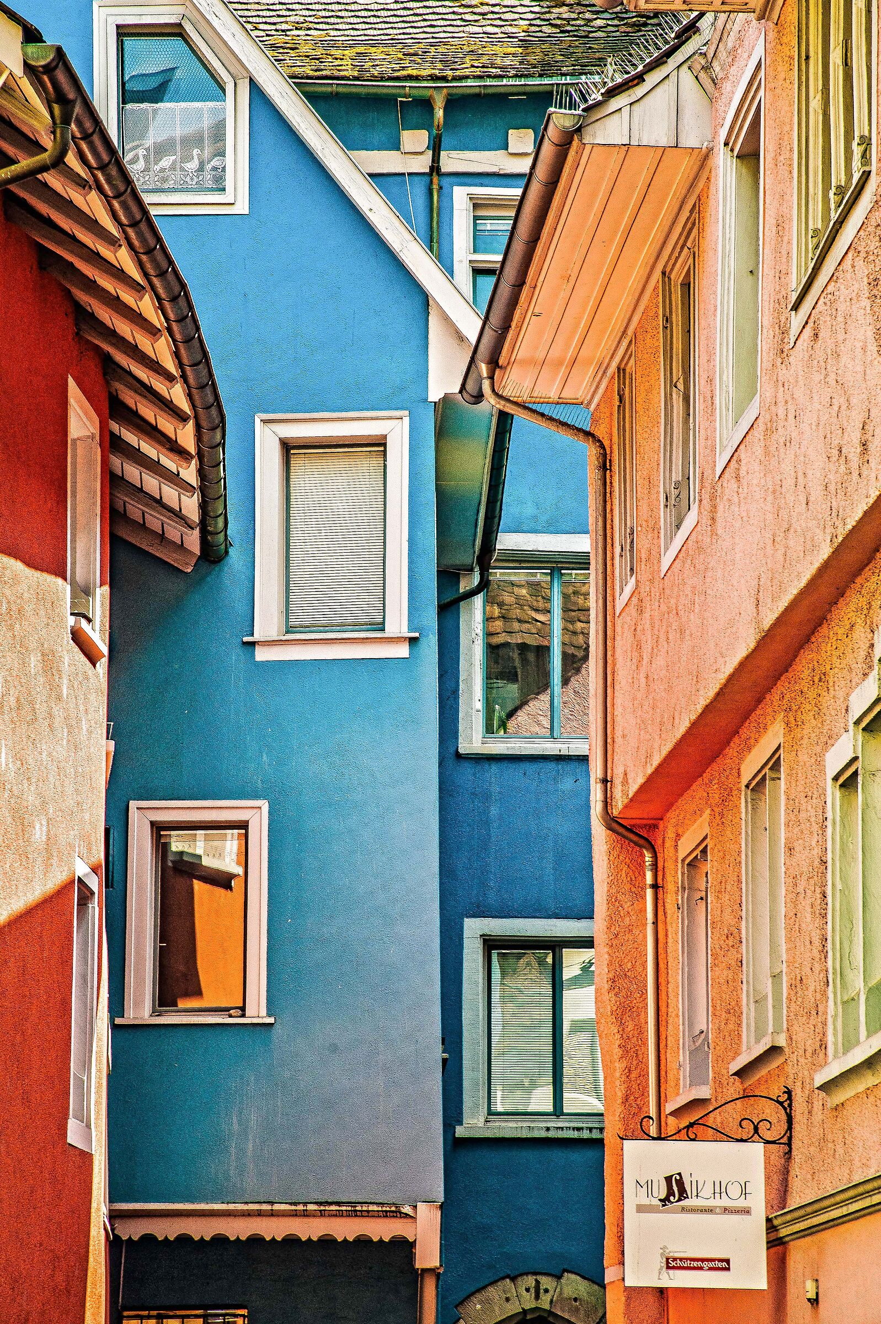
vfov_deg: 17.1
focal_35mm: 120
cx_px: 440
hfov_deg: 11.4
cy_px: 662
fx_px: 4410
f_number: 8
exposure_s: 1/125
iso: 250
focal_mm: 120
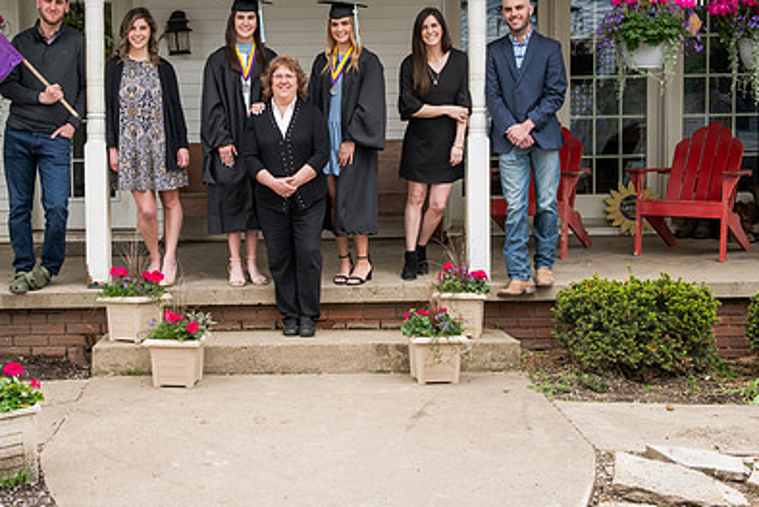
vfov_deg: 24.2
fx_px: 1181
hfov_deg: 35.5
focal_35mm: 56
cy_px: 198
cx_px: 291
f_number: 8
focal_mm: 38
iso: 500
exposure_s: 1/200
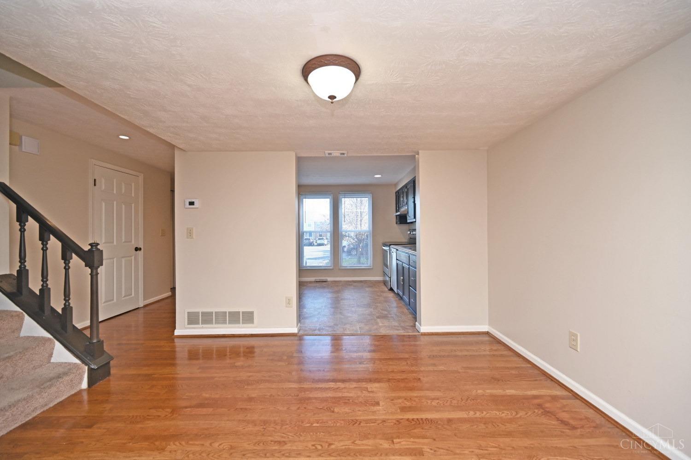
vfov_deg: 81.2
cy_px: 230
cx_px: 346
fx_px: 269
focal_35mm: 14
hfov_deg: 104.3
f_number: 4.5
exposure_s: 1/80
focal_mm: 14
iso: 200
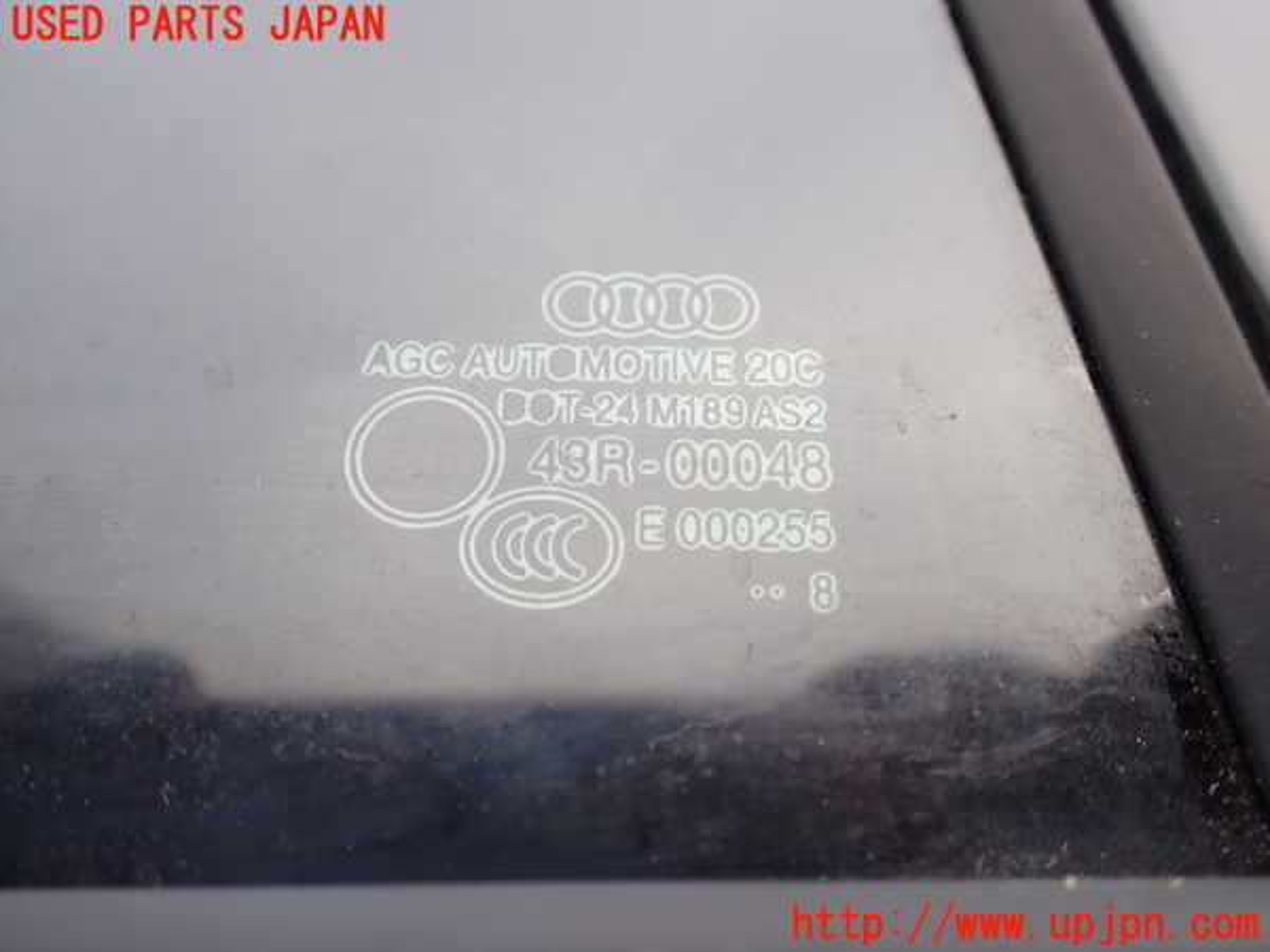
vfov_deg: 46.8
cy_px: 476
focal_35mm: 30
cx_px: 635
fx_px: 1101
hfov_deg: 60.0
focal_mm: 5.4
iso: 100
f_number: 2.3
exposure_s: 1/160
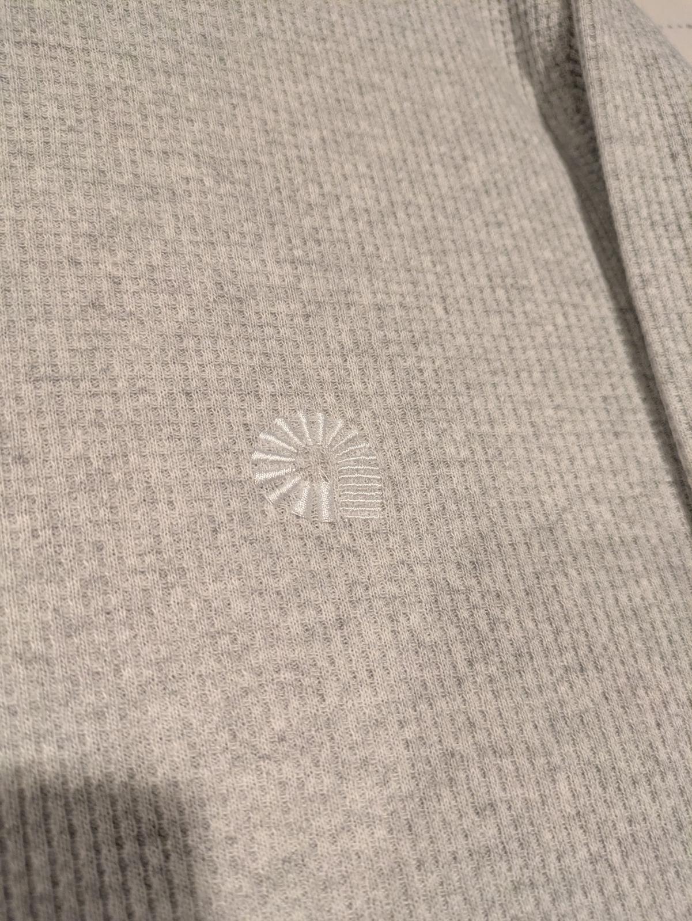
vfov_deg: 69.4
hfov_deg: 54.9
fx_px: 666
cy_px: 460
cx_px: 346
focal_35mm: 25
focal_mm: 5.43
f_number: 1.89
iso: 527
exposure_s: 1/120
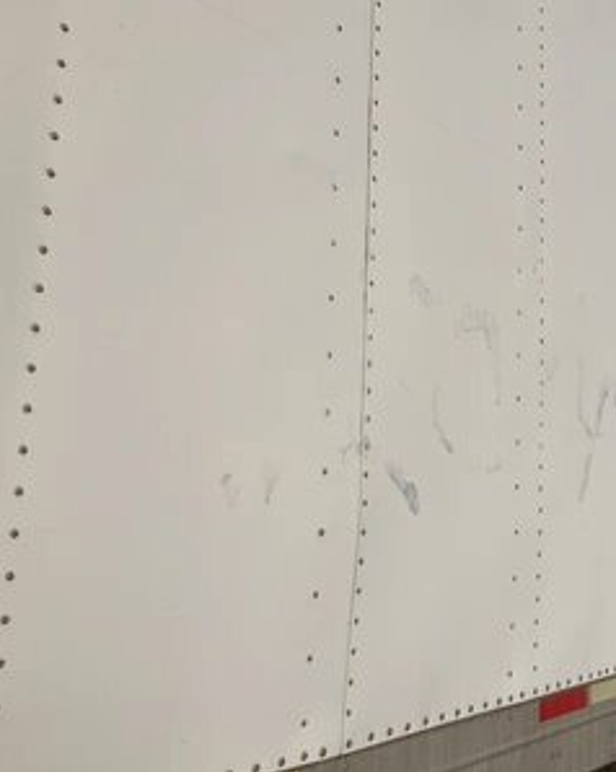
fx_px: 867
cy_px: 386
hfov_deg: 38.0
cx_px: 471
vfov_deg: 48.0
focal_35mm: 38
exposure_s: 1/3322
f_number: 1.8
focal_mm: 3
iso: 25
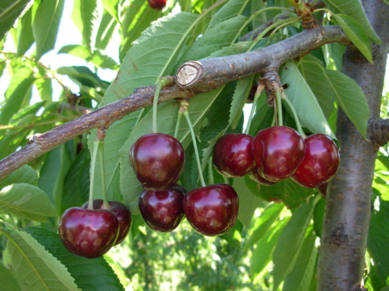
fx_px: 393
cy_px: 146
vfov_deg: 40.7
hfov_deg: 52.6
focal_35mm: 35
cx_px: 194
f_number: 3
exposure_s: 1/81.5
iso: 50
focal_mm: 5.8
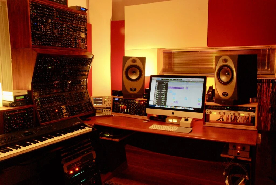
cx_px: 138
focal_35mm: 33
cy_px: 92
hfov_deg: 57.2
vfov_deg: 40.1
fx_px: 253
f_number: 11
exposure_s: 1/2
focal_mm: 22
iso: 1600
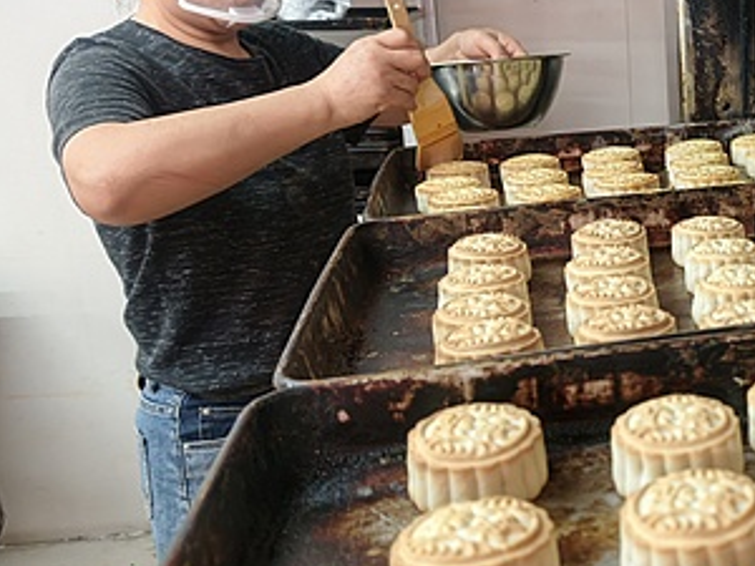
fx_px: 1047
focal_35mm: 48
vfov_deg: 30.3
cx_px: 745
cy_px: 282
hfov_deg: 36.0
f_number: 1.57
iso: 450
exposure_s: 1/192
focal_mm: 7
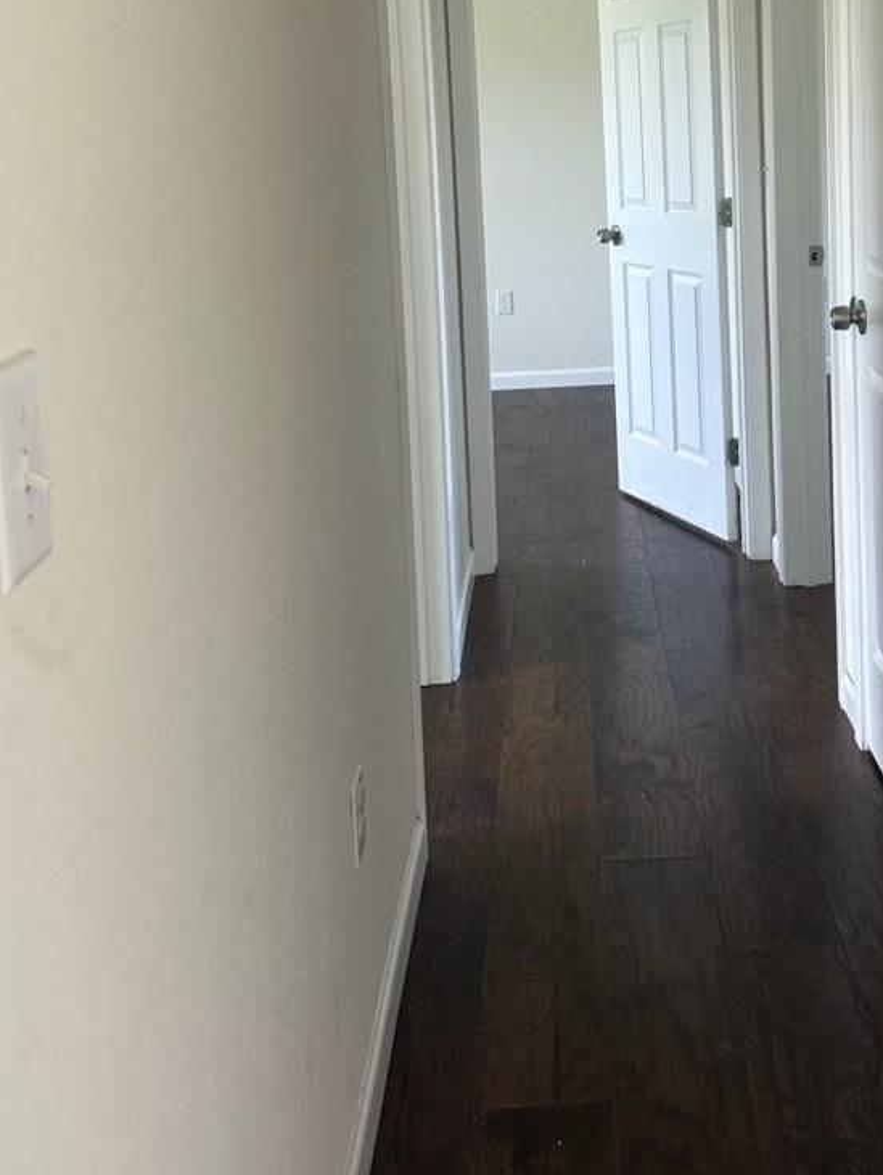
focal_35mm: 42
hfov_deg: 33.8
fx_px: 1427
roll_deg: +4.9
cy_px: 251
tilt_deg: -2.8
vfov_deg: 42.9
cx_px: 642
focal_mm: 6.86
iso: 200
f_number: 1.78
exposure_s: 1/121
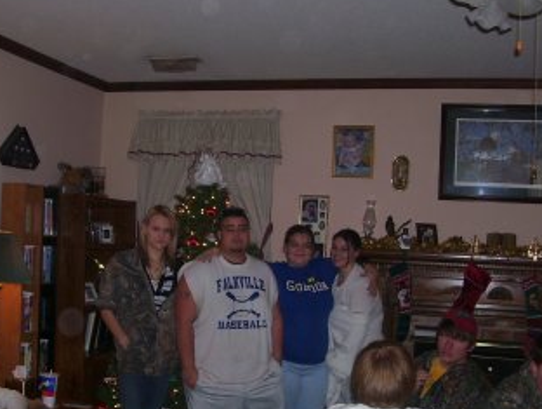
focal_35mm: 49
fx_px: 768
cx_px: 254
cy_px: 223
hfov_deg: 38.8
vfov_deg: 29.7
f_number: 2.7
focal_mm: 5.6
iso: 80
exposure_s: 1/60
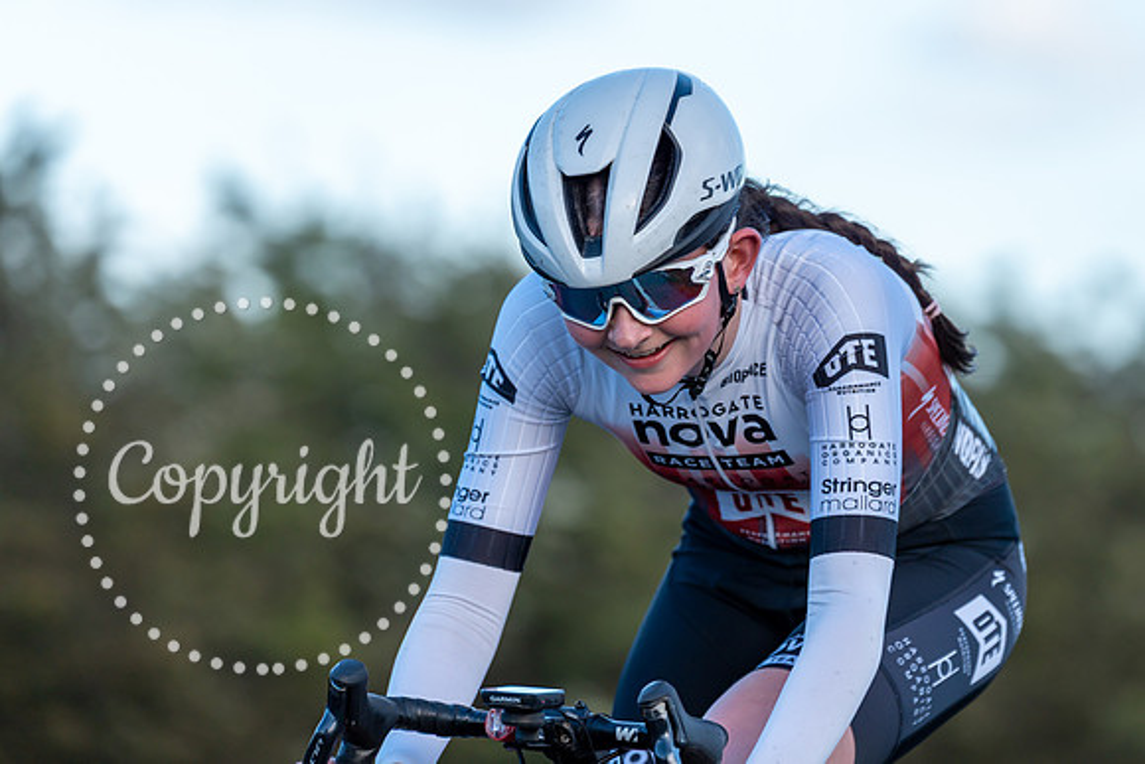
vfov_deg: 5.6
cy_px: 296
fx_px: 7796
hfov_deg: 8.4
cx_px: 701
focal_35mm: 245
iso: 160
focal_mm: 200
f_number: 3.5
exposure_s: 1/1000
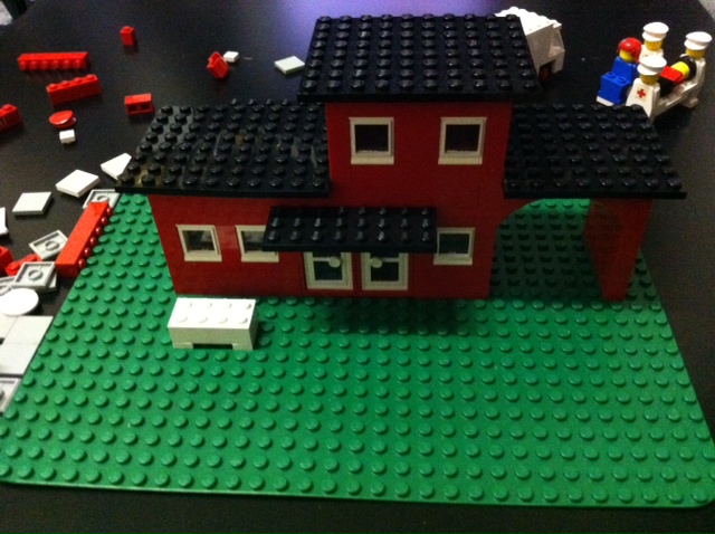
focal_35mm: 35
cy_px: 267
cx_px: 358
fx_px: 722
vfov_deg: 40.6
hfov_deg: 52.7
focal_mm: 3.85
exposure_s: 1/15
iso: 1000
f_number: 2.8
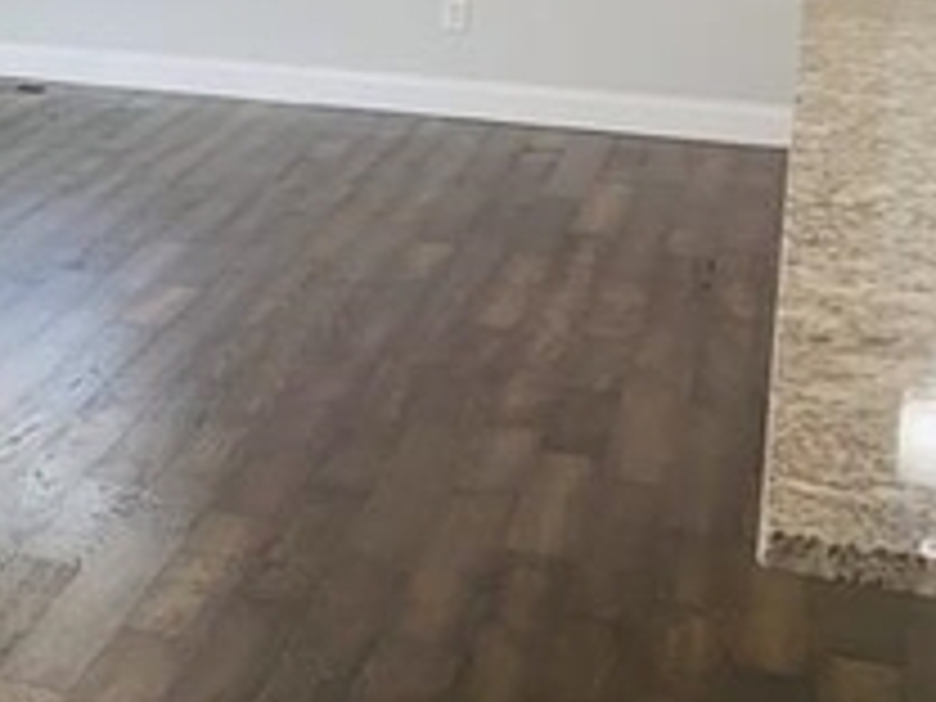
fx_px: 2163
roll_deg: -0.8
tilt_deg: -11.1
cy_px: 153
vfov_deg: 18.3
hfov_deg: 21.1
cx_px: -414
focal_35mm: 80
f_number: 1.8
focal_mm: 4.25
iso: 64
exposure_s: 1/120
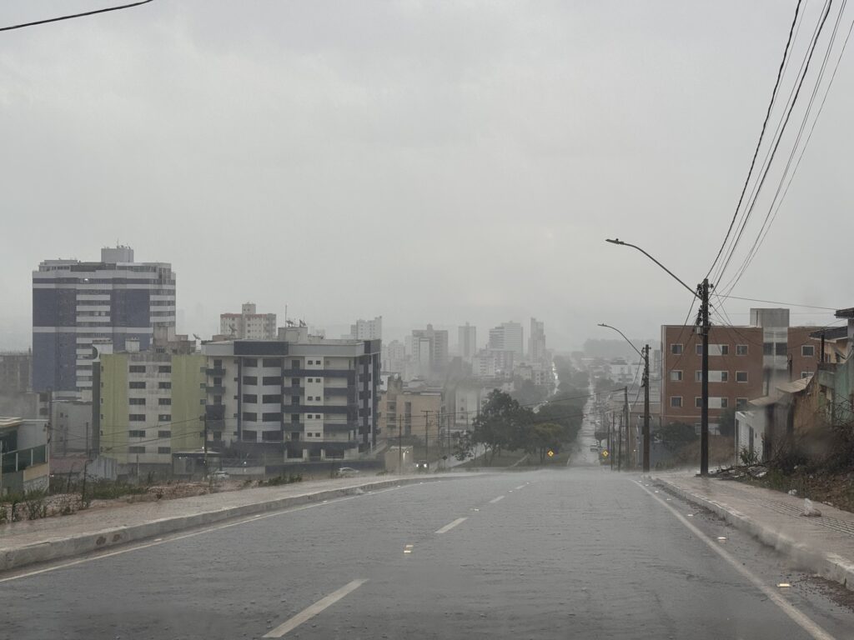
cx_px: 427
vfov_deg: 30.3
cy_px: 320
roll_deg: +0.1
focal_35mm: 48
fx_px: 1184
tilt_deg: -1.7
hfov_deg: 39.7
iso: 64
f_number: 1.78
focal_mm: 6.76
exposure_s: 1/121
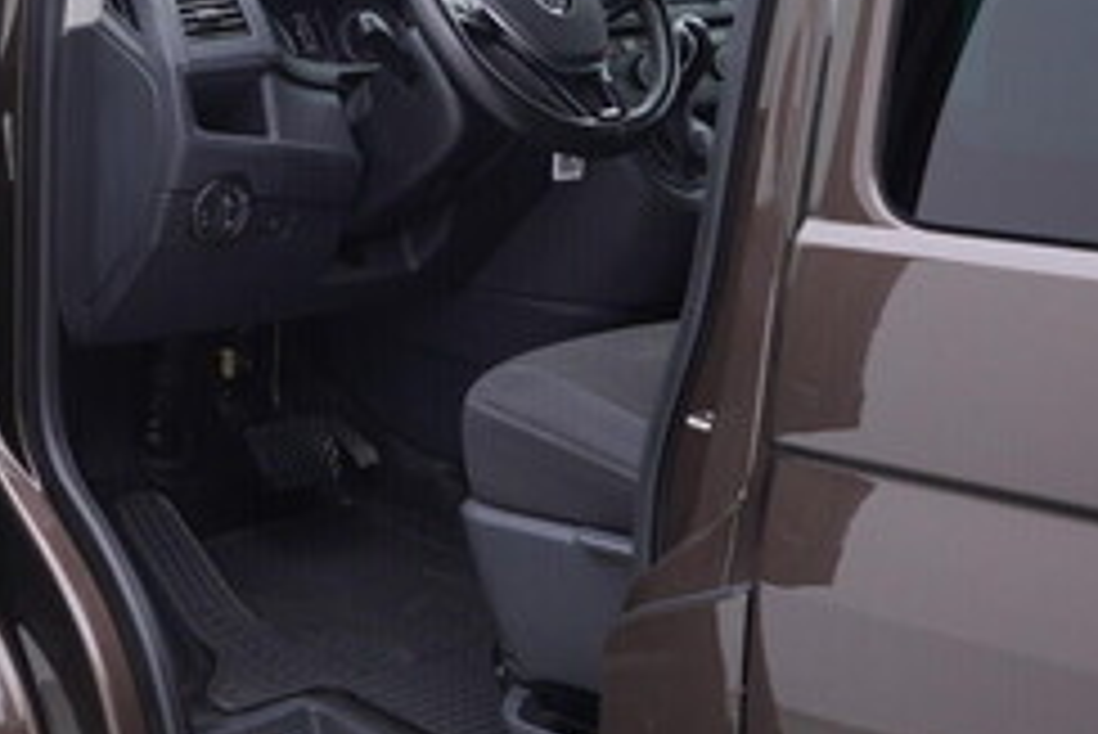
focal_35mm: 81
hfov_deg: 24.2
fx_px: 2472
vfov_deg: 16.8
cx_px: 76
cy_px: 250
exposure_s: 1/50
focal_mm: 24
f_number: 3.2
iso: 125
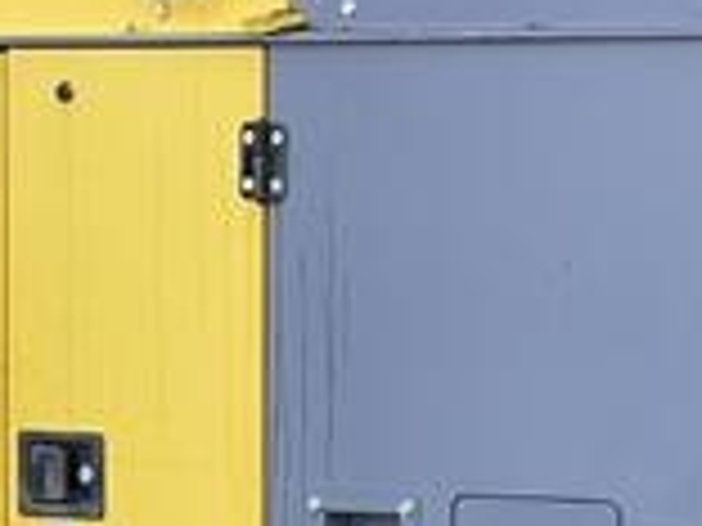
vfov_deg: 4.5
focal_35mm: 328
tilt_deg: -3.5
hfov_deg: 6.0
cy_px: 530
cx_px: 284
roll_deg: +1.2
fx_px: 6652
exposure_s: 1/99
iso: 20
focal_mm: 7.5
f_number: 2.2
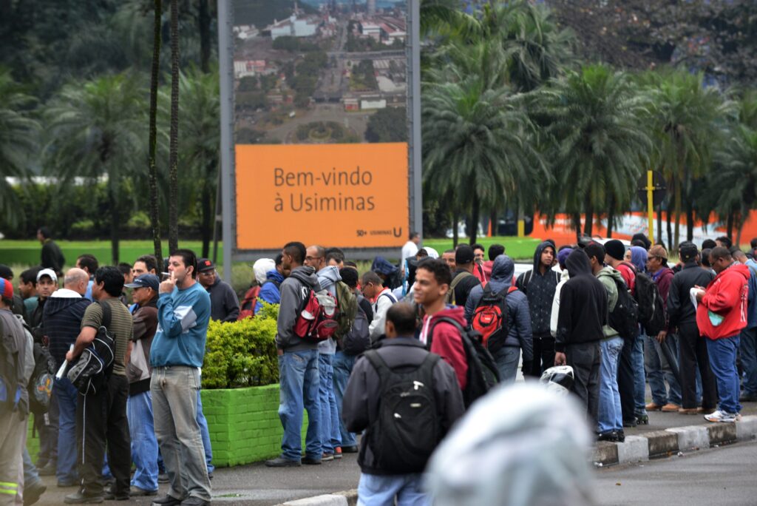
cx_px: 378
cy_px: 253
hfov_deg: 10.3
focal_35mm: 200
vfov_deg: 6.9
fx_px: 4208
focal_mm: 200
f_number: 7.1
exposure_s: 1/80
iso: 2500
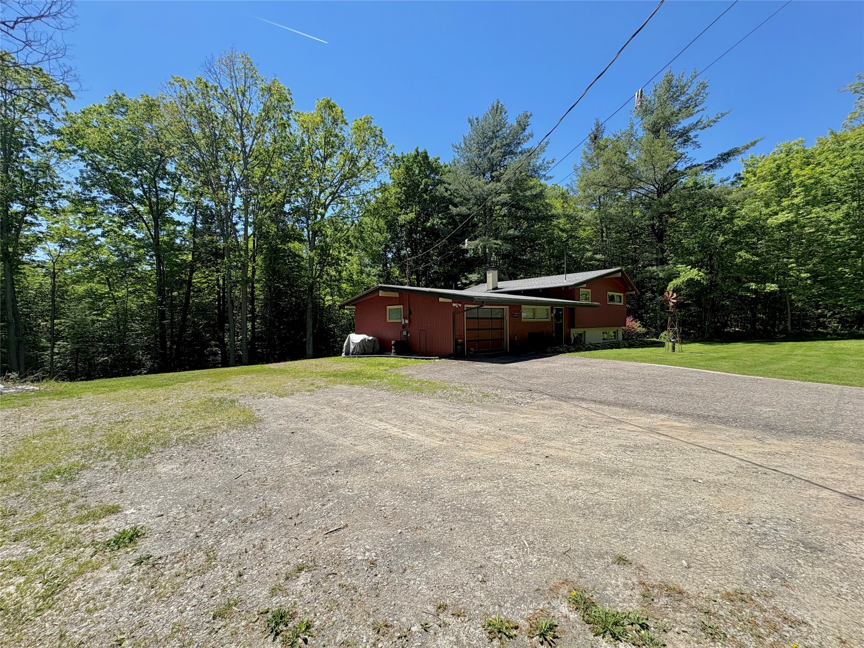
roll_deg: +1.3
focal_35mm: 14
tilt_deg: -0.8
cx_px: 432
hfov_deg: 102.1
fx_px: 349
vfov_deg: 85.7
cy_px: 324
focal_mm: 2.22
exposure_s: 1/1110
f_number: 2.2
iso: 40
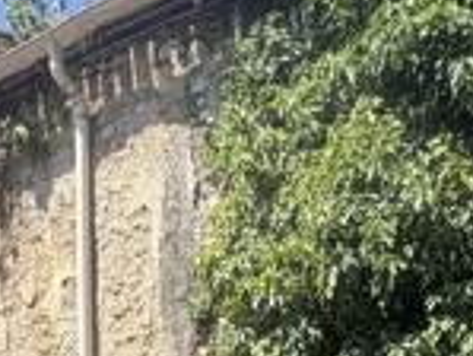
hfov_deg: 25.5
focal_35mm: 75
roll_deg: +1.3
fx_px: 1026
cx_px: 387
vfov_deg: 18.5
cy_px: 445
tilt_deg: +6.6
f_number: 2.2
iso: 32
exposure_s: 1/770
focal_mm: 2.22
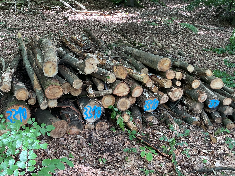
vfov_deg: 30.8
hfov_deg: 40.2
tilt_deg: -19.1
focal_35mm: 47
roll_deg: -1.9
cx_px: 88
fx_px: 319
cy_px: 70
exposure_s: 1/120
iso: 50
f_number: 1.8
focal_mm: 3
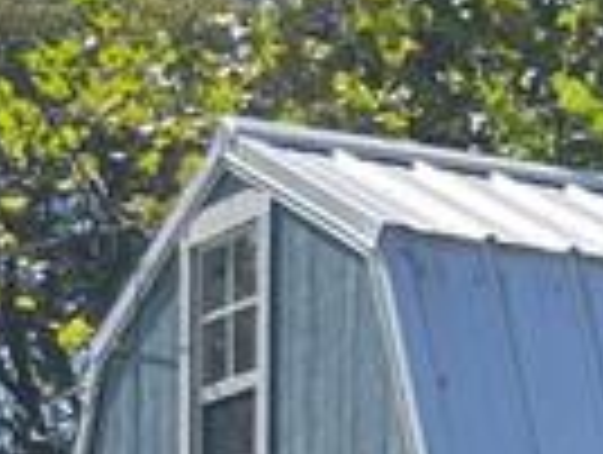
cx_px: 1800
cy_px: 904
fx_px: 3455
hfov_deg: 8.4
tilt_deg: +2.2
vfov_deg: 7.2
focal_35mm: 198
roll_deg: +0.0
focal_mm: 4.2
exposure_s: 1/979
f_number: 1.6
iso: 32
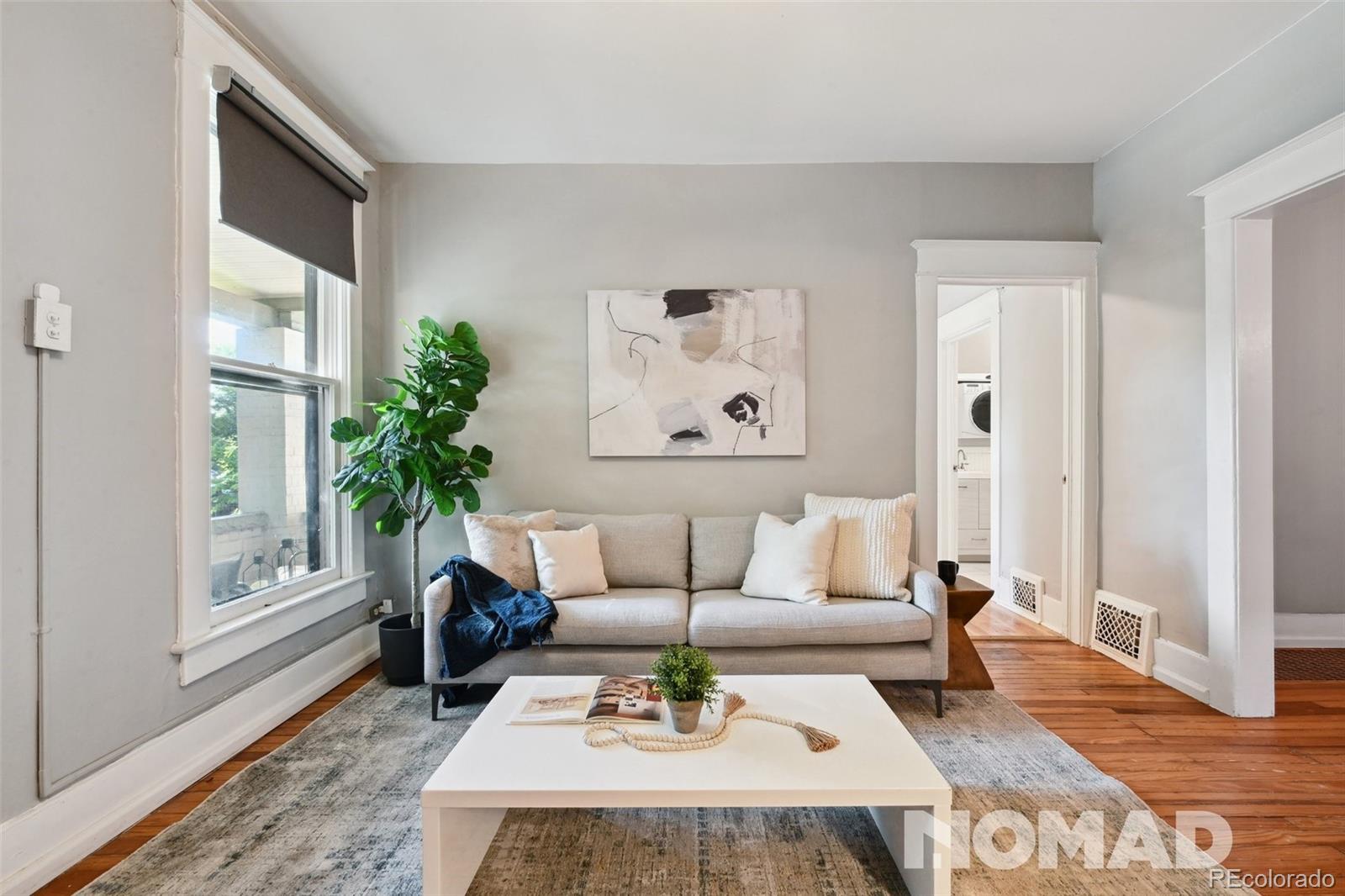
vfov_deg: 81.2
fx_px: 523
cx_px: 672
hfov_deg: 104.3
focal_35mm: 14
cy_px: 448
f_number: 11
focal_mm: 14
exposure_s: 1/3.33
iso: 400
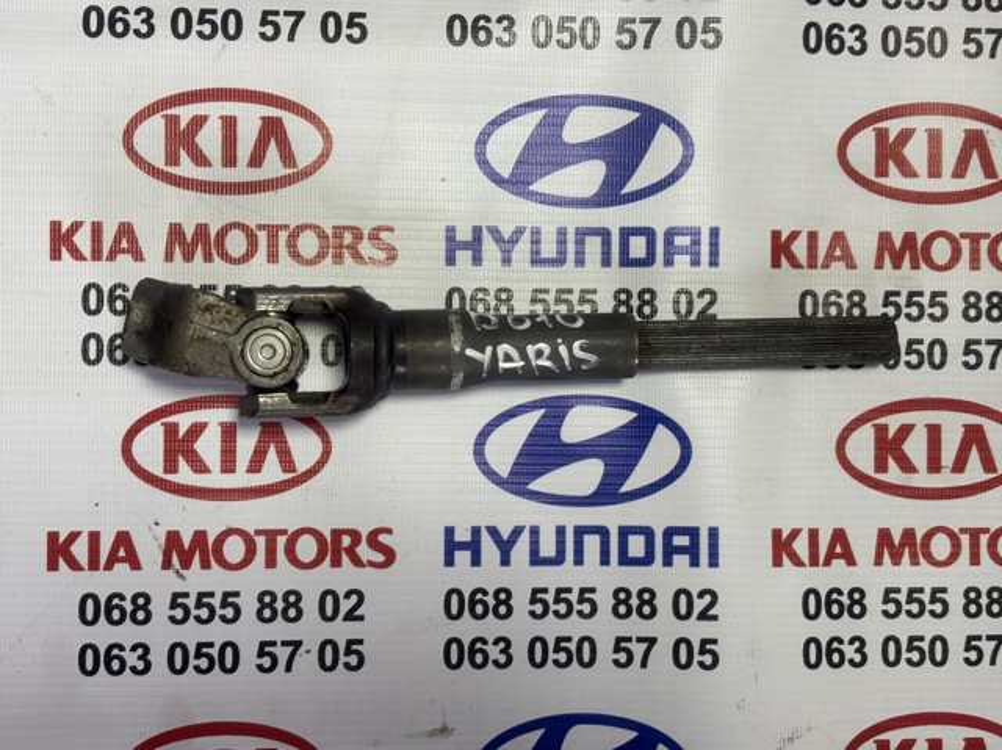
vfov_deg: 28.0
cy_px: 375
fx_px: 1504
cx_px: 501
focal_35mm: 52
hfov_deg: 36.8
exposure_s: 1/50
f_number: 1.6
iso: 64
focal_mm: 5.96
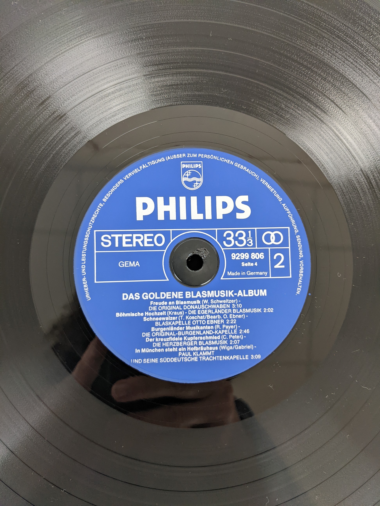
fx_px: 395
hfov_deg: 51.4
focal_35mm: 27
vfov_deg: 65.3
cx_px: 190
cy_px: 253
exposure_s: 1/25
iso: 171
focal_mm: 4.38
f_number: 1.73
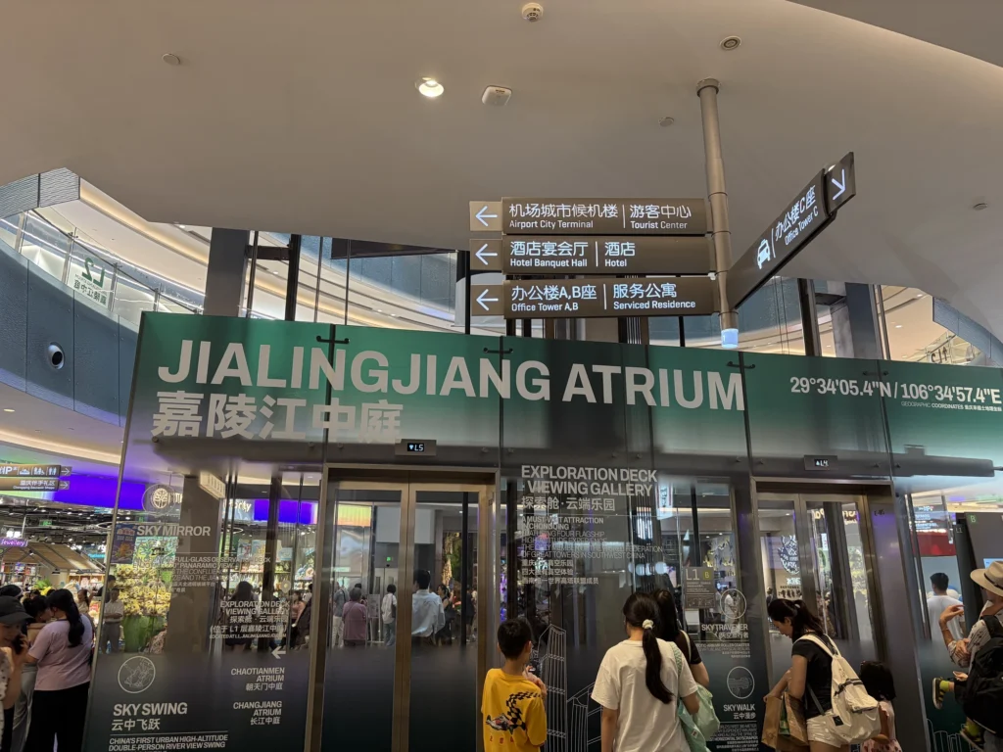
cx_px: 502
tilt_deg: +16.6
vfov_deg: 53.1
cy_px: 376
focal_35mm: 26
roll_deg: -0.1
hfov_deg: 67.3
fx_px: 753
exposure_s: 1/50
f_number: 1.6
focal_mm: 5.96
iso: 100
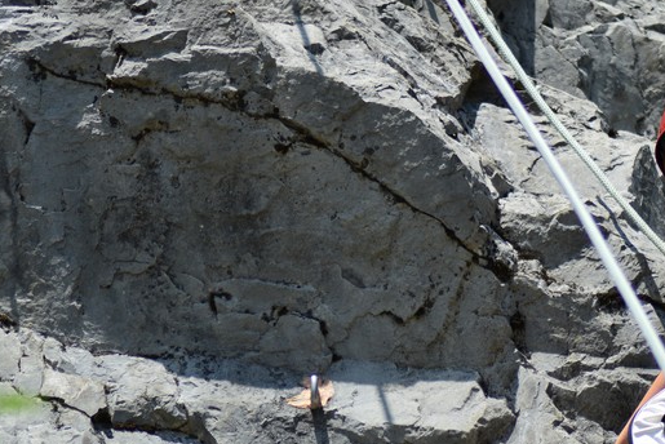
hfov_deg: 6.3
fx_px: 6062
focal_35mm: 328
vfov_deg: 4.2
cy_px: 168
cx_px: 487
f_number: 4
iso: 140
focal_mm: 110
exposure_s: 1/1000
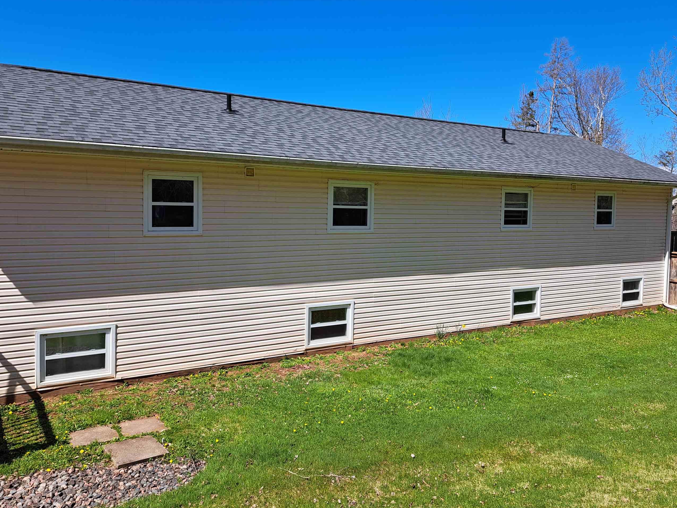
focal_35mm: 29
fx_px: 567
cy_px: 240
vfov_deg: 48.2
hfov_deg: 61.6
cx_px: 353
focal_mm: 5.23
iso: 50
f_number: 1.8
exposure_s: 1/784
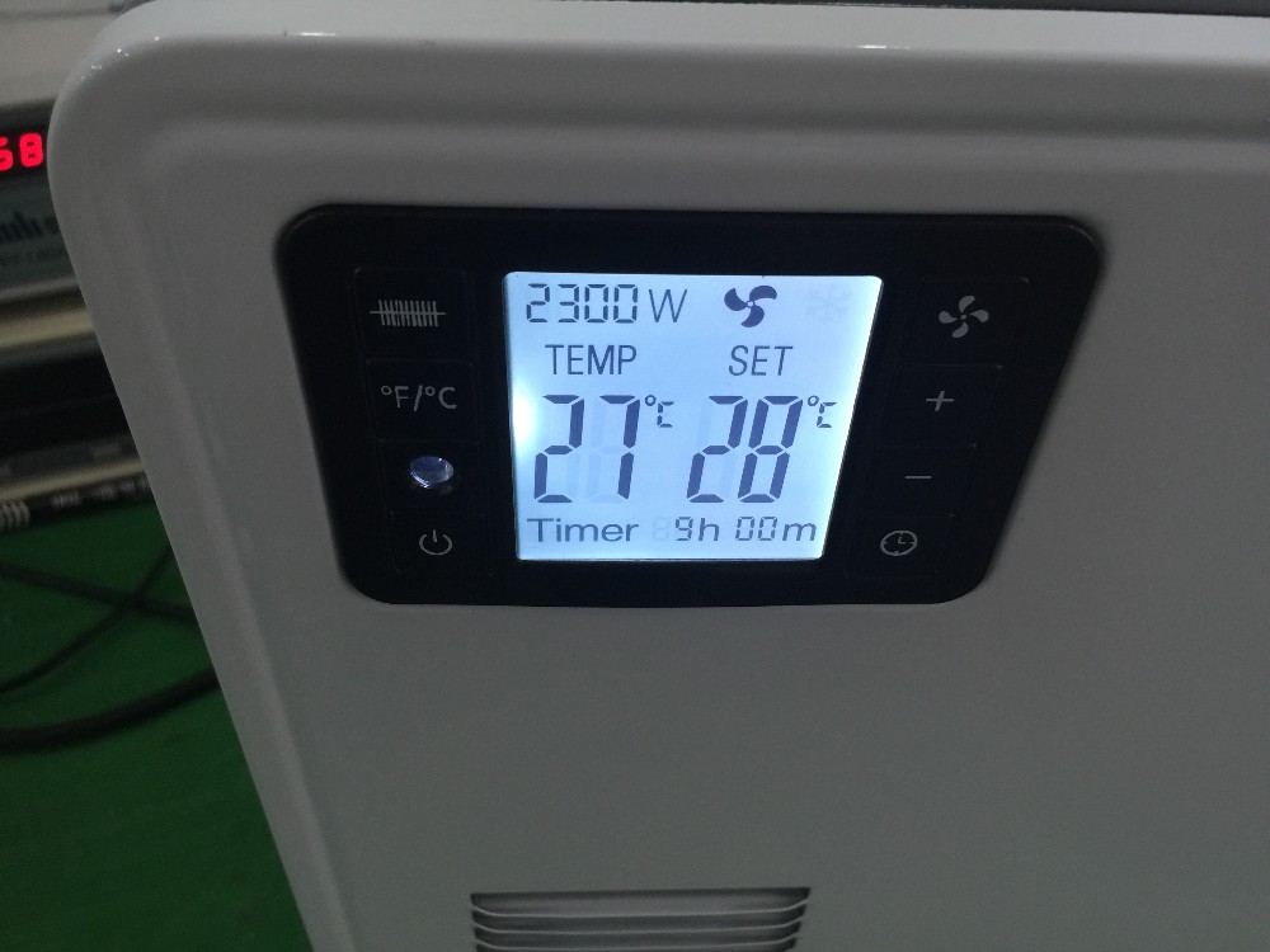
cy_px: 476
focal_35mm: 29
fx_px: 1064
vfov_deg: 48.2
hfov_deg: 61.7
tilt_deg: -44.5
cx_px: 635
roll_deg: -2.5
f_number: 2.2
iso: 80
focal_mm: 4.15
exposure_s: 1/17
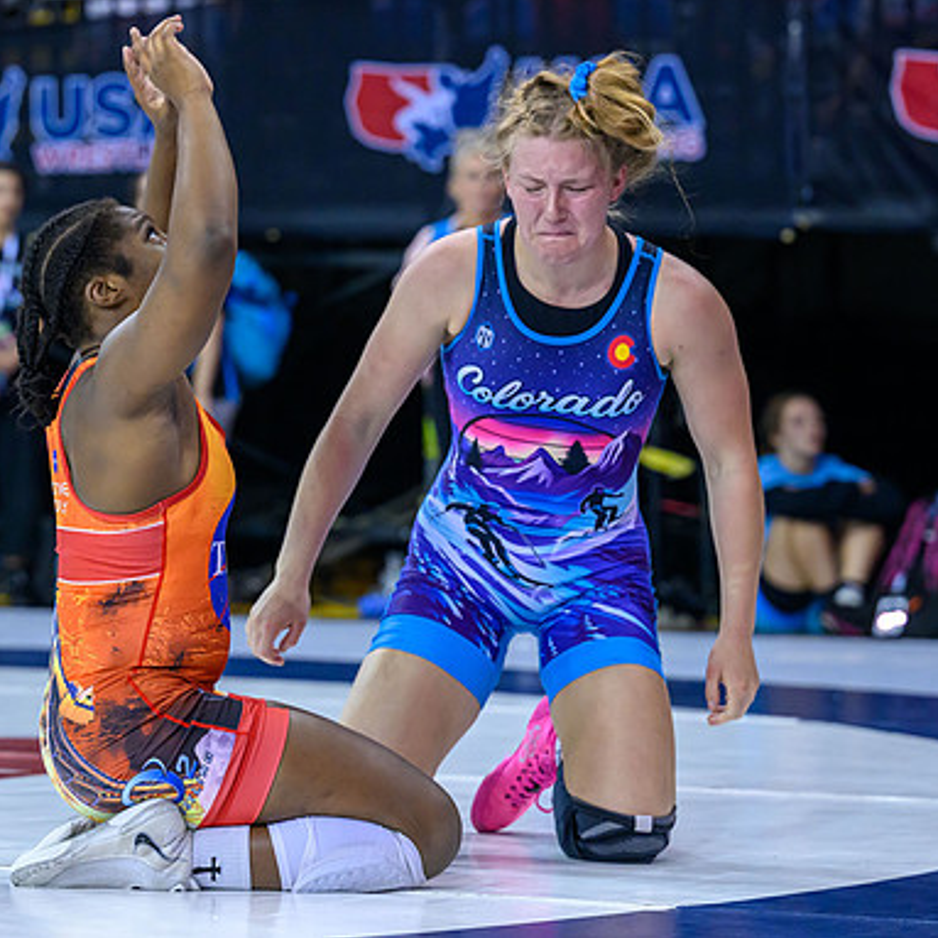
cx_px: 237
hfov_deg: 11.9
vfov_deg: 11.9
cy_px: 411
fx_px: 4507
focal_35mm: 147
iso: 3200
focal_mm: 99
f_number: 3.5
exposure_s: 1/800
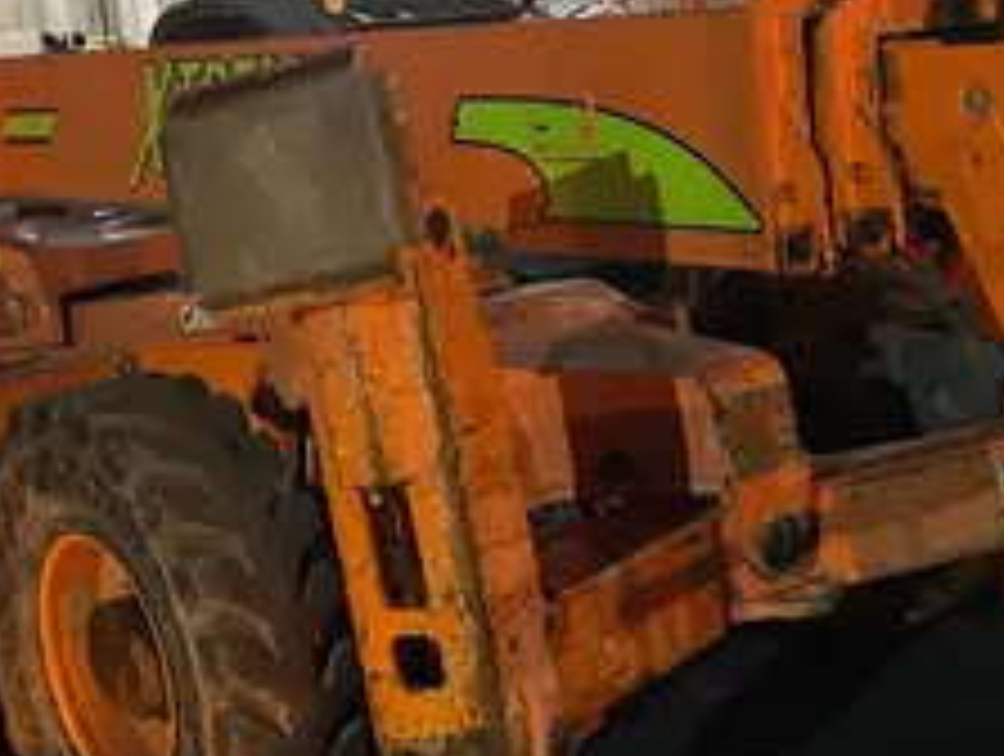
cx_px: 684
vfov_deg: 23.0
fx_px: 1859
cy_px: 407
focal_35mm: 64
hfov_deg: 30.0
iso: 1000
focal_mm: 4.2
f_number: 1.6
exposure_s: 1/30
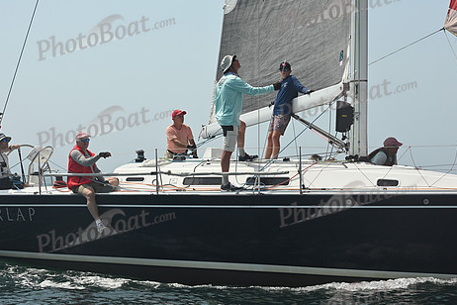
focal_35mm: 103
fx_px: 1307
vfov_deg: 13.3
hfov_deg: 19.8
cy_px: 164
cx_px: 228
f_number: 9
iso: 320
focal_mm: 82
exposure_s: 1/1250
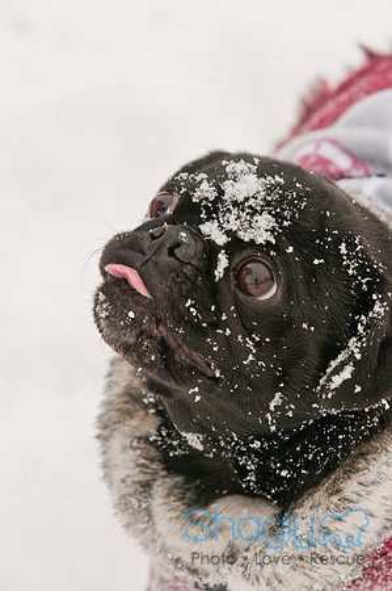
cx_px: 196
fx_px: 2947
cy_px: 296
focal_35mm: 180
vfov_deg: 11.4
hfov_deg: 7.6
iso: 200
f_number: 5.6
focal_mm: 120
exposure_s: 1/640
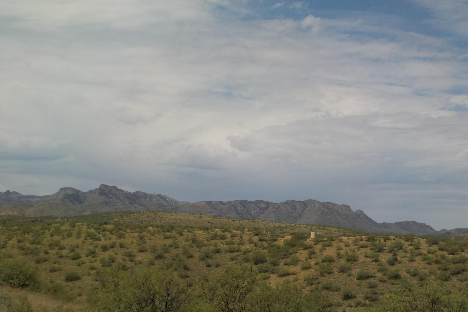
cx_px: 234
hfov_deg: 40.3
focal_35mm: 49
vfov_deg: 27.5
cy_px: 175
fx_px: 637
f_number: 4.2
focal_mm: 6.4
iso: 125
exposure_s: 1/1600
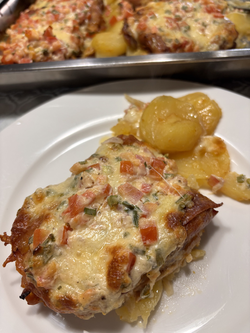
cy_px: 166
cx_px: 125
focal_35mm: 26
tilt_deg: -50.1
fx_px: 250
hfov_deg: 53.1
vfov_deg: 67.3
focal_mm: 5.96
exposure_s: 1/60
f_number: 1.6
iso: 100
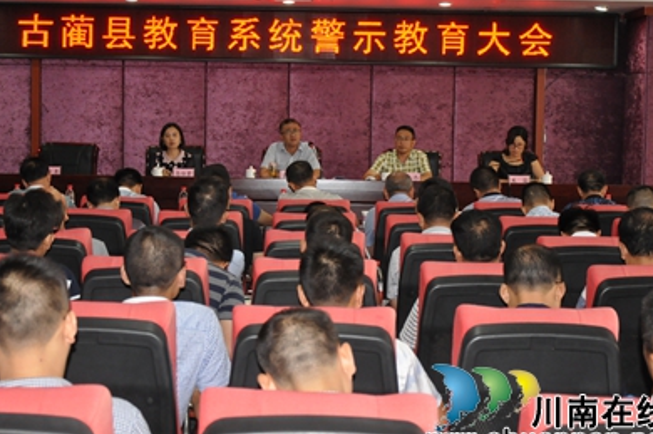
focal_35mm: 73
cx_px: 306
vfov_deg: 18.6
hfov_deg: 27.7
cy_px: 206
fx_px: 1322
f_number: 4.5
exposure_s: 1/60
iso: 1600
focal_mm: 38
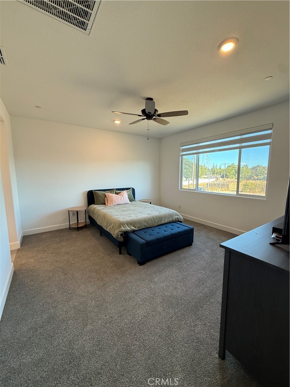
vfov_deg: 102.1
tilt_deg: -6.4
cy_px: 194
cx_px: 145
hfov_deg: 85.7
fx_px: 156
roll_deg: +0.0
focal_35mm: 14
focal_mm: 2.22
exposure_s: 1/120
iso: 160
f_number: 2.2
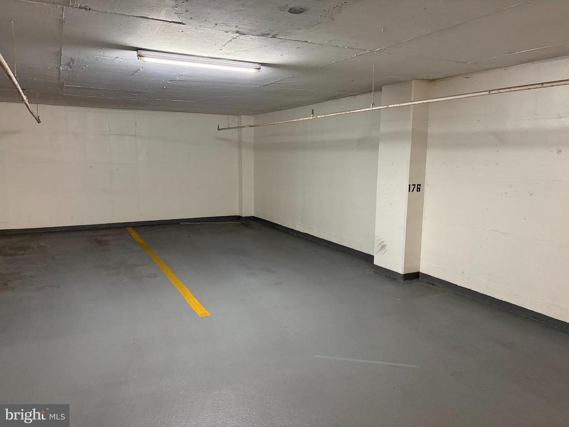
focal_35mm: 26
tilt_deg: -7.8
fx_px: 427
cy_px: 214
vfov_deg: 53.1
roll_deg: -0.4
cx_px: 284
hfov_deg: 67.3
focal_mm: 5.96
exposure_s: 1/40
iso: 400
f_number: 1.6
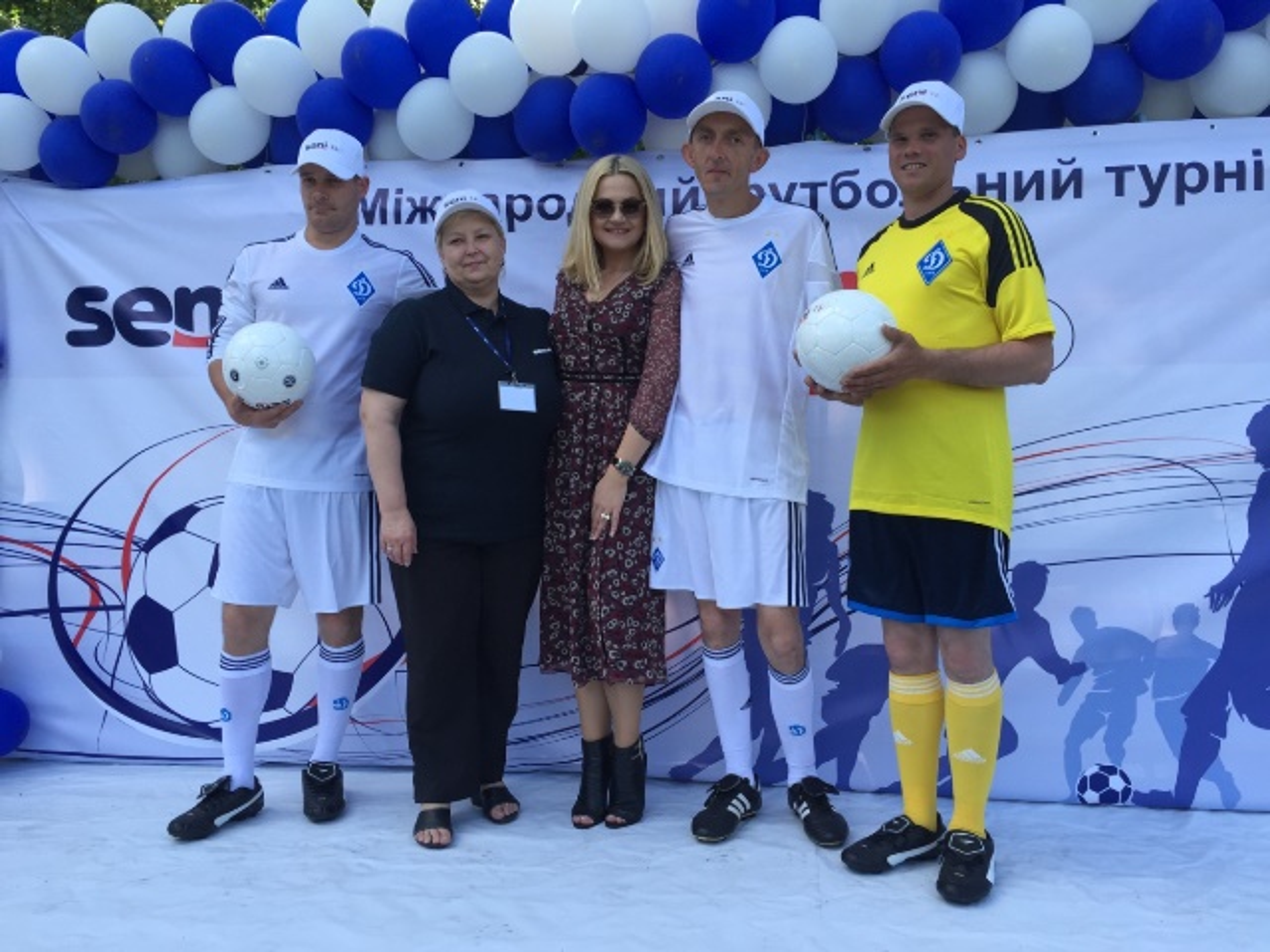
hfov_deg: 61.7
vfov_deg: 48.2
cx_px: 635
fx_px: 1064
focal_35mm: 29
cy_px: 476
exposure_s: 1/425
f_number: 2.2
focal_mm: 4.15
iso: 32
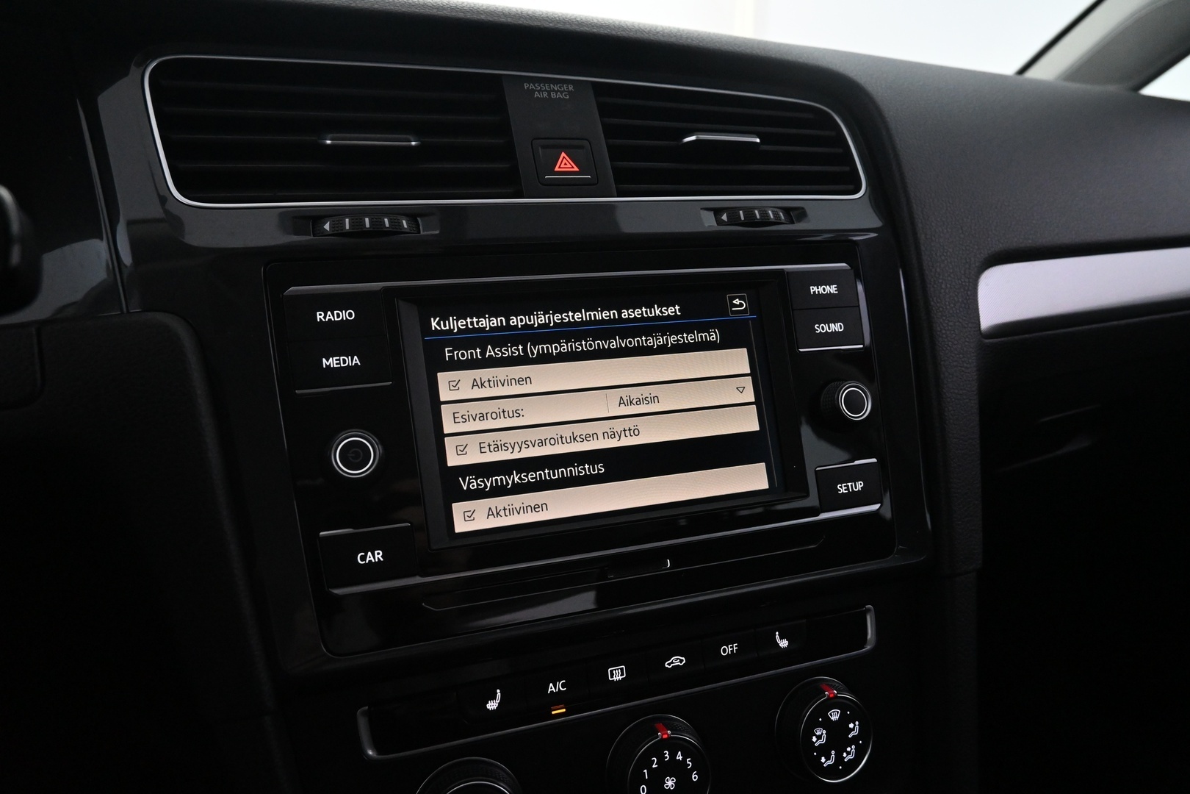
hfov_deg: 73.7
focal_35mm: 24
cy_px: 397
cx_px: 595
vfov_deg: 53.1
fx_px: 793
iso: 4000
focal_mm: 16
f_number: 5
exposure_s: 1/100
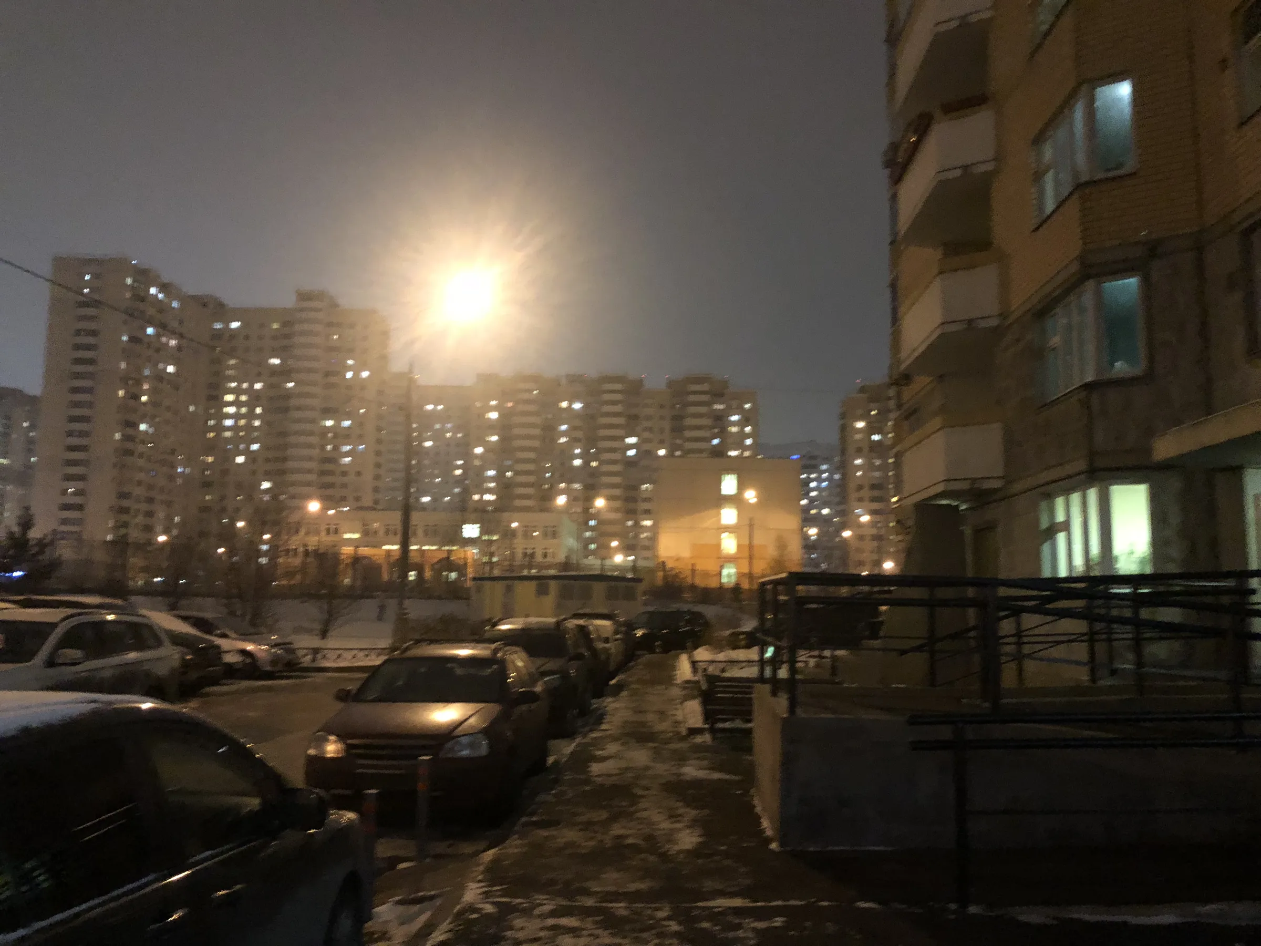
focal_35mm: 28
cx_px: 630
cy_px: 473
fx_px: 1020
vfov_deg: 49.7
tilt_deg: +6.6
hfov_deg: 63.4
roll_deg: -1.3
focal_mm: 4
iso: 125
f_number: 1.8
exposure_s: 1/4
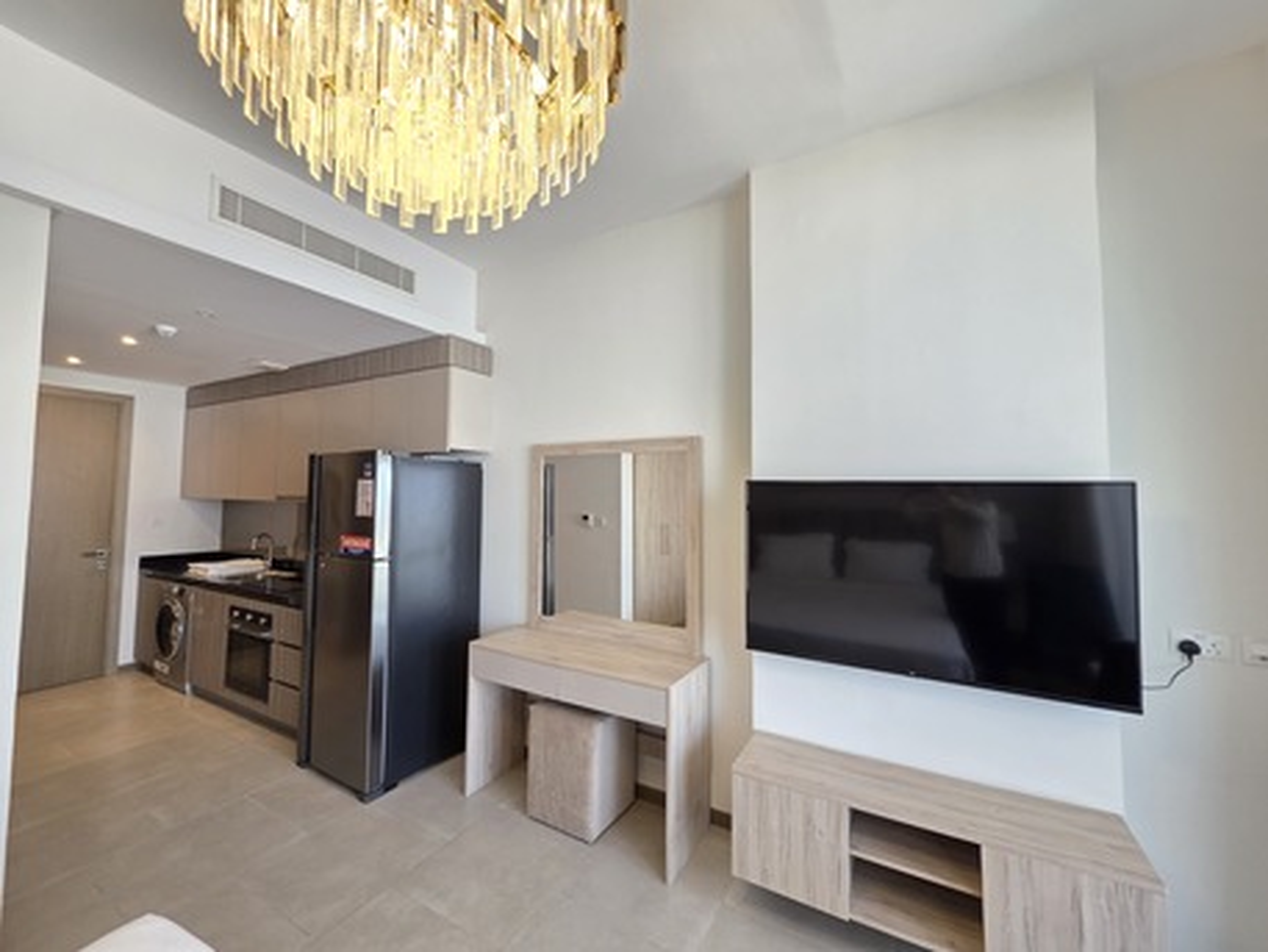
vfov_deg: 89.9
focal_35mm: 13
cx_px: 634
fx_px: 476
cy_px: 476
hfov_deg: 106.2
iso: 160
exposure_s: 1/100
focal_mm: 2.2
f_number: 1.9
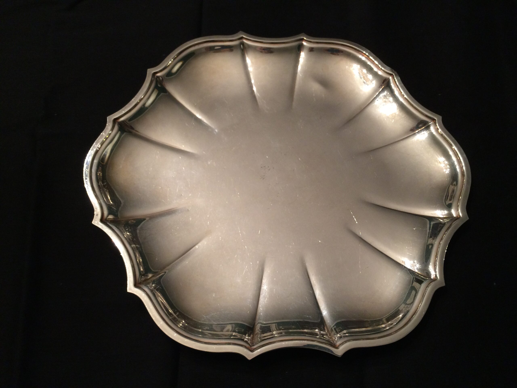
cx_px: 258
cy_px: 194
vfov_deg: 48.2
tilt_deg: -62.8
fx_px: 433
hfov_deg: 61.7
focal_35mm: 29
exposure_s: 1/30
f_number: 2.2
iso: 160
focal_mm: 4.15
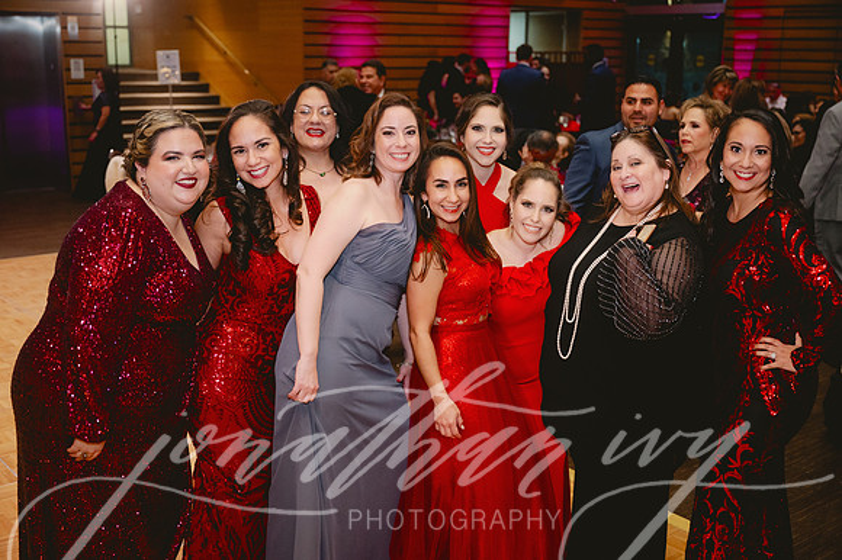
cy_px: 280
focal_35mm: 41
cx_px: 421
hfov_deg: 47.4
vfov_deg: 32.6
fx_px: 958
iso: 1600
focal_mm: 41
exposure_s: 1/125
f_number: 2.8
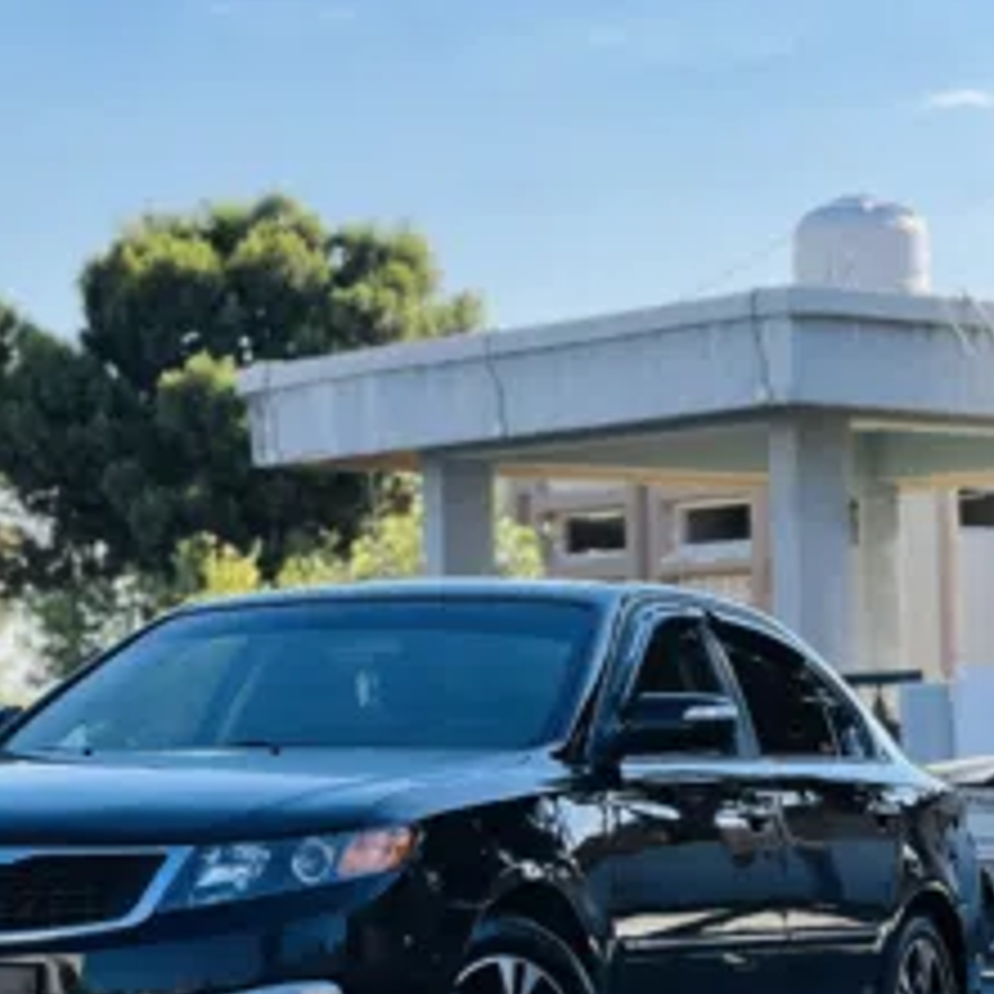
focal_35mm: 123
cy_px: 522
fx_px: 3996
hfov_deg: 14.2
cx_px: 346
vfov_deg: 14.2
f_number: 2.8
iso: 32
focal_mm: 9
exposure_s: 1/626
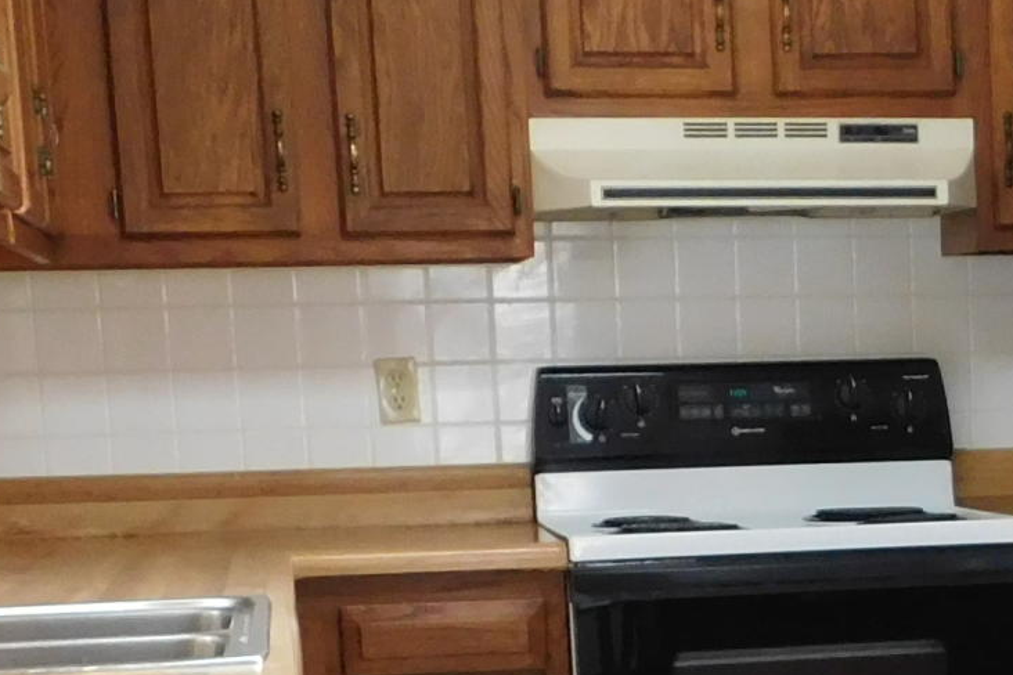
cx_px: 1194
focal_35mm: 98
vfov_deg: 13.5
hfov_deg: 19.7
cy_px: 845
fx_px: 2757
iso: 250
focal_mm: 4
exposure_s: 1/30
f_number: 3
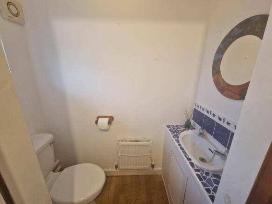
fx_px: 102
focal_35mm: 13
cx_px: 136
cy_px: 102
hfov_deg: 106.2
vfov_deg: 89.9
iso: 400
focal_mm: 2.2
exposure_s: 1/50
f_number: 2.2
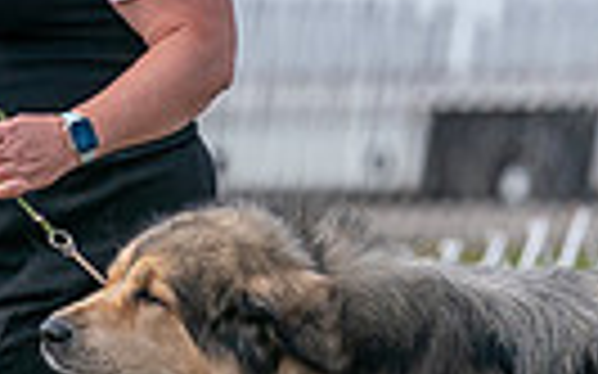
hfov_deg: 2.5
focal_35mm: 839
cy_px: 99
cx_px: 348
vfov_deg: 1.6
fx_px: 13668
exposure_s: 1/2000
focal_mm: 162
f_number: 4
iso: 400
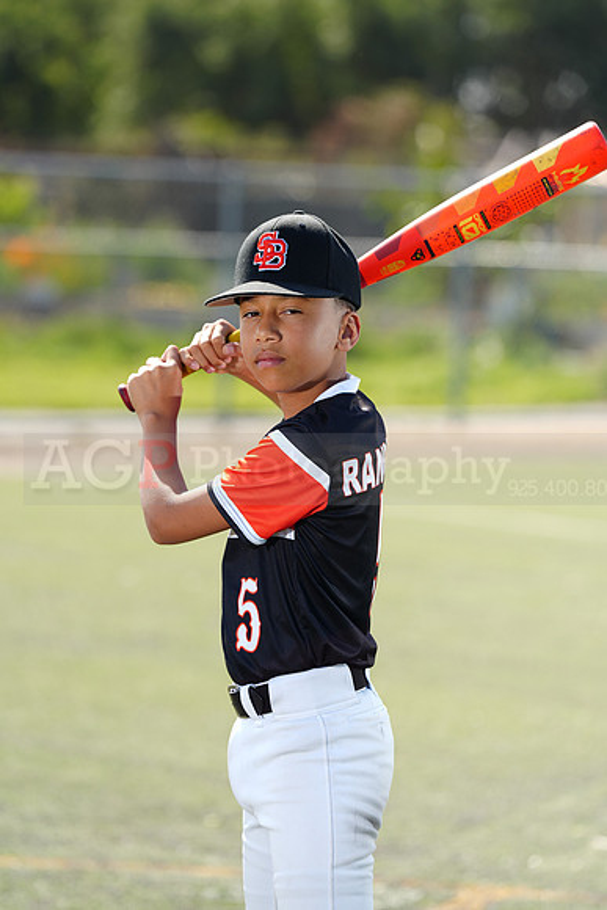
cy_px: 455
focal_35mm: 200
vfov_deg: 10.3
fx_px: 5055
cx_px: 304
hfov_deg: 6.9
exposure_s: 1/250
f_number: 4.5
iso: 64
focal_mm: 200
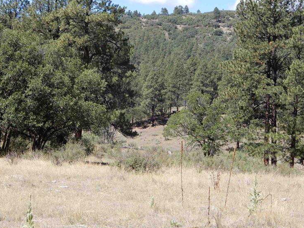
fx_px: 852
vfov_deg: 15.2
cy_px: 82
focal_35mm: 97
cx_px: 129
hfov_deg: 20.2
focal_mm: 12.5
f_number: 4.5
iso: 80
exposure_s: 1/320
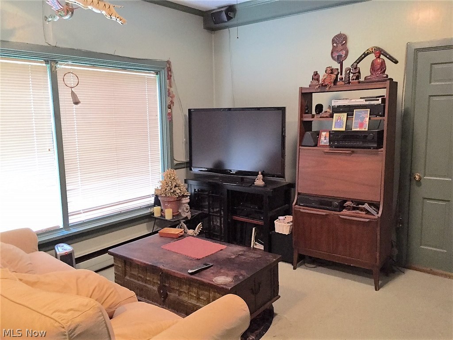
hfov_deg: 61.7
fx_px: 380
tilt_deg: -7.3
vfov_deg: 48.2
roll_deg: +0.7
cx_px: 226
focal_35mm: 29
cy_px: 170
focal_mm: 4.15
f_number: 2.2
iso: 200
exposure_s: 1/30
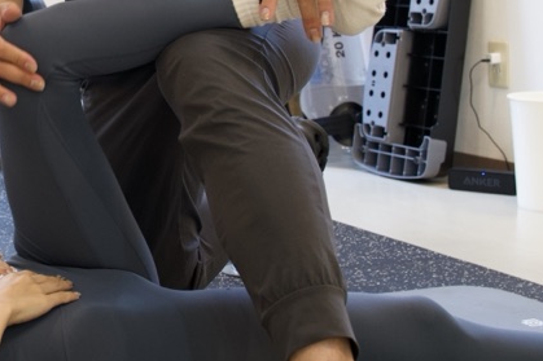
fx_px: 1297
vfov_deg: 15.4
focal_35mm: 86
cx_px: -115
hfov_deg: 21.8
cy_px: -52
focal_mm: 30
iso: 1000
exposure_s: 1/60
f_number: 4.5
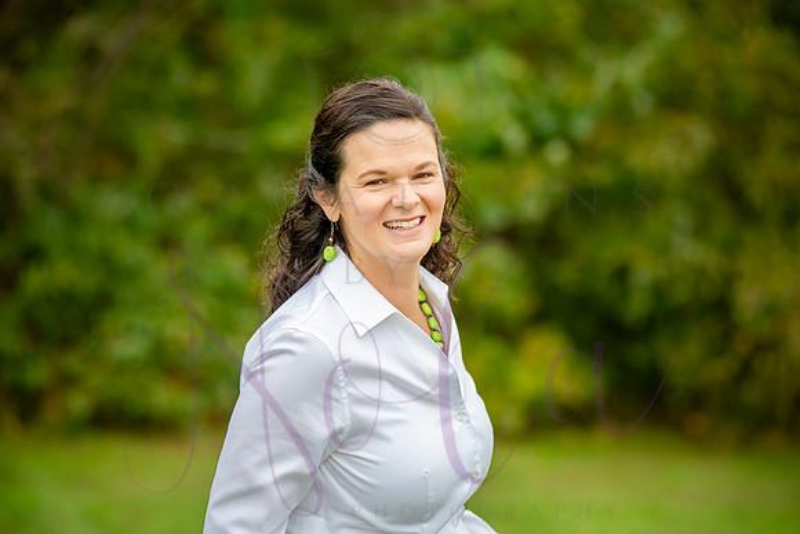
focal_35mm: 120
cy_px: 267
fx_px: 2667
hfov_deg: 17.1
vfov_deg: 11.4
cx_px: 400
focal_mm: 120
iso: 1000
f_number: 4
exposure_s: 1/800
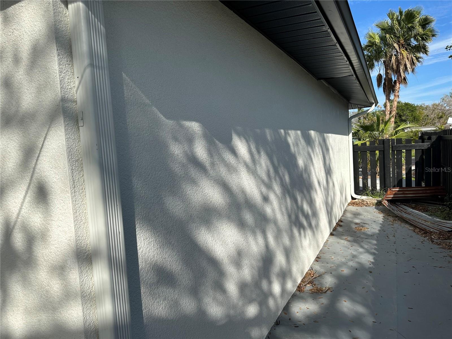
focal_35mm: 24
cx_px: 226
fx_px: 313
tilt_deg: -3.5
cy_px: 170
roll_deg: +3.6
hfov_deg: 71.6
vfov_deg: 56.8
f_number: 1.78
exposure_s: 1/6211
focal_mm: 6.86
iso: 80
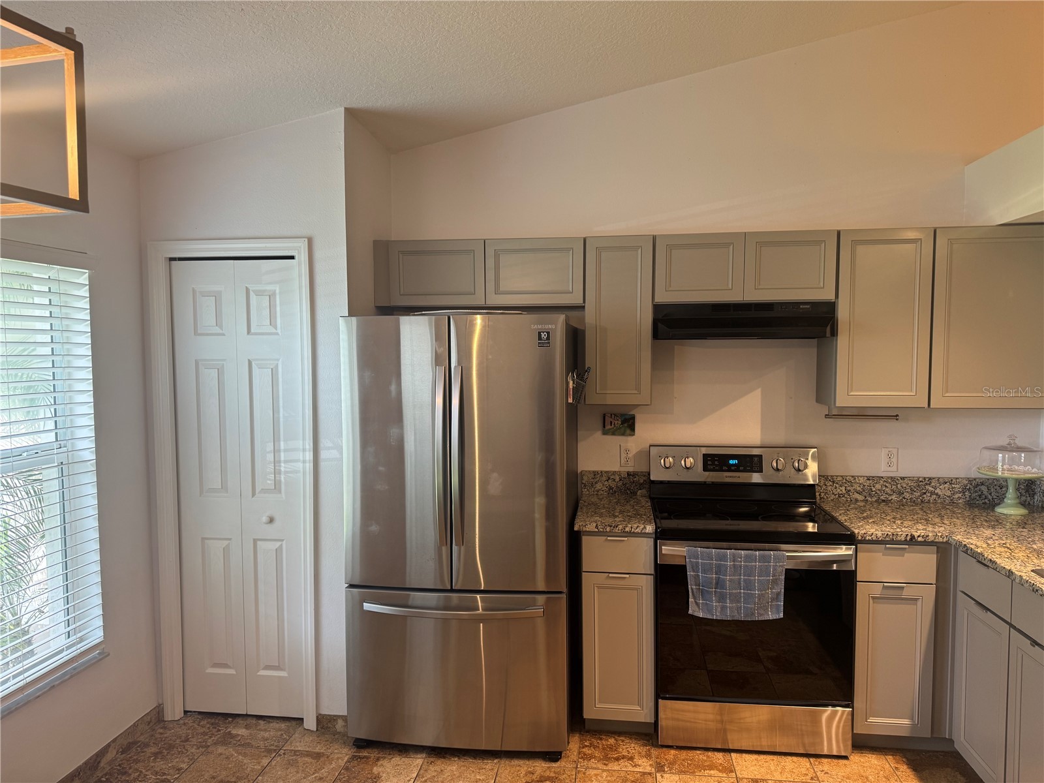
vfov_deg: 56.8
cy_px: 392
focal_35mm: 24
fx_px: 724
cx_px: 522
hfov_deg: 71.6
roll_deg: +0.0
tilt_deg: -4.8
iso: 125
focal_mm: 6.76
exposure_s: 1/60
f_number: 1.78
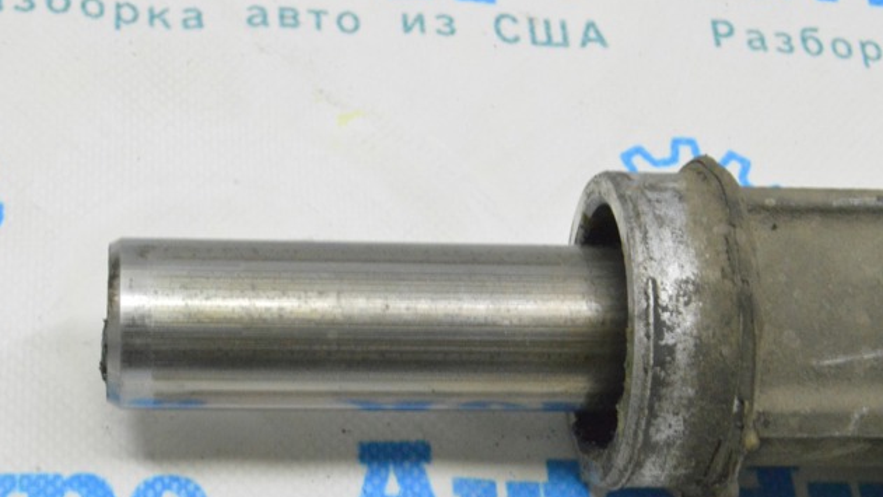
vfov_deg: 13.8
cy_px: 289
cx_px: 437
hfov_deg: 24.3
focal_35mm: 88
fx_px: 2049
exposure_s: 1/15
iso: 6400
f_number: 20
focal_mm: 55
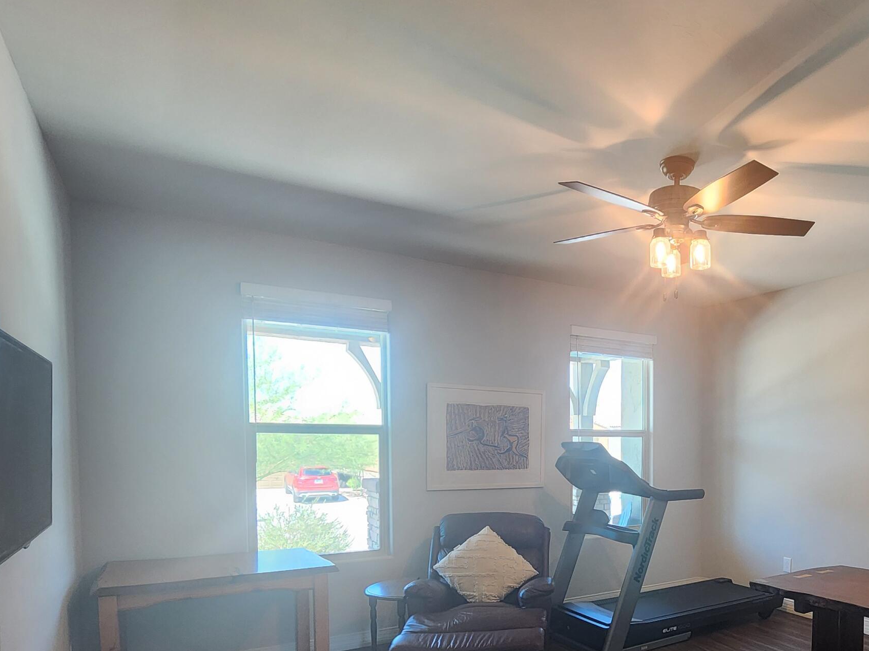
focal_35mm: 23
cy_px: 475
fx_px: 577
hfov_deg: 69.8
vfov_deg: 56.4
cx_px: 635
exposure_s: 1/60
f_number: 2.2
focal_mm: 2.2
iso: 250
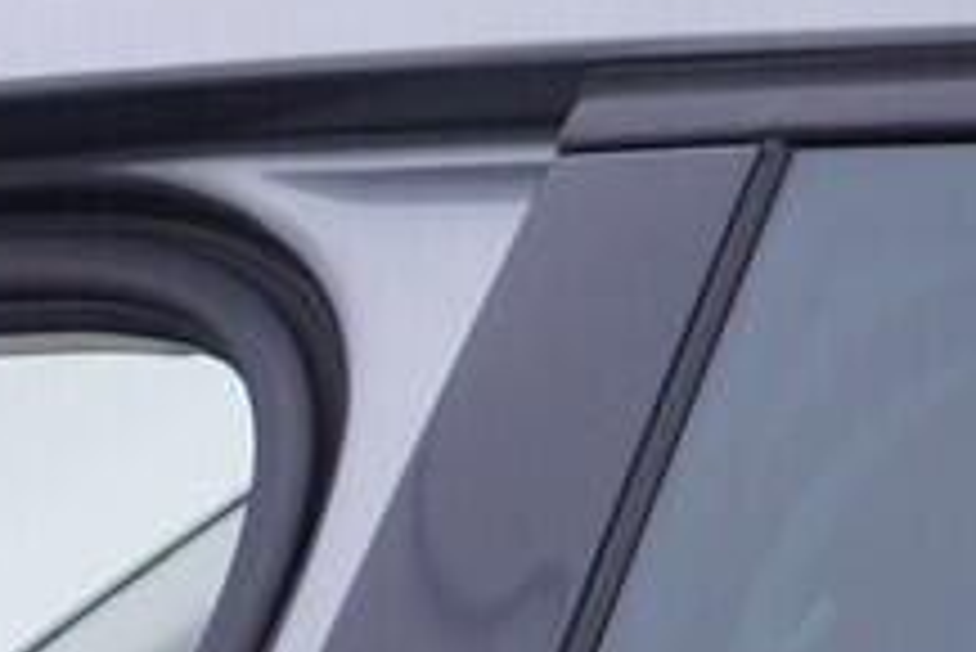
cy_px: 1916
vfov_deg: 5.4
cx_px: -2222
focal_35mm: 239
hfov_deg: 7.3
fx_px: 6484
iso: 125
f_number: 3.5
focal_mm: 24
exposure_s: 1/60
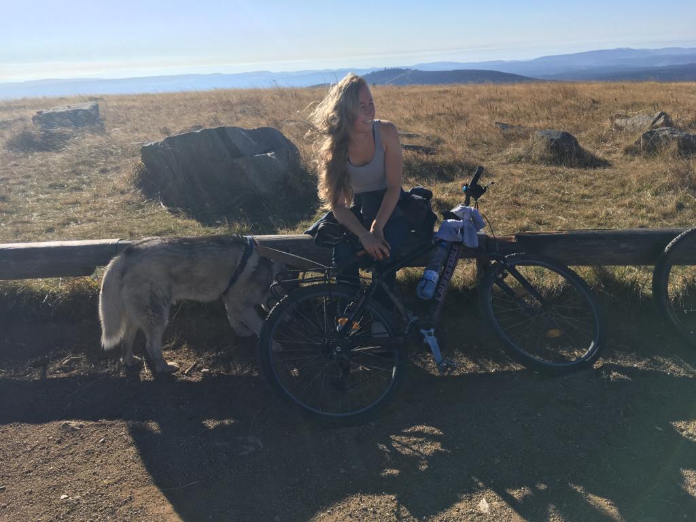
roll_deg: +2.4
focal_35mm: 29
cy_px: 261
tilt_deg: -18.5
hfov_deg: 61.7
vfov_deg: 48.2
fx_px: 583
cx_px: 348
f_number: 2.2
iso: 25
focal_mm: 4.15
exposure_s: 1/1479
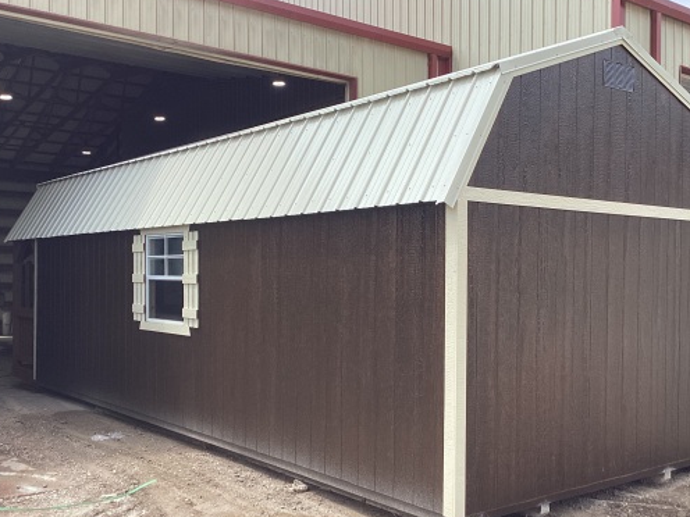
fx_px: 797
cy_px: 290
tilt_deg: -1.2
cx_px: 380
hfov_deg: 46.7
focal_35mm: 40
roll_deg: +0.9
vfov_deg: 35.9
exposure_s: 1/776
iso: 25
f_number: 2.4
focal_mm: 3.3
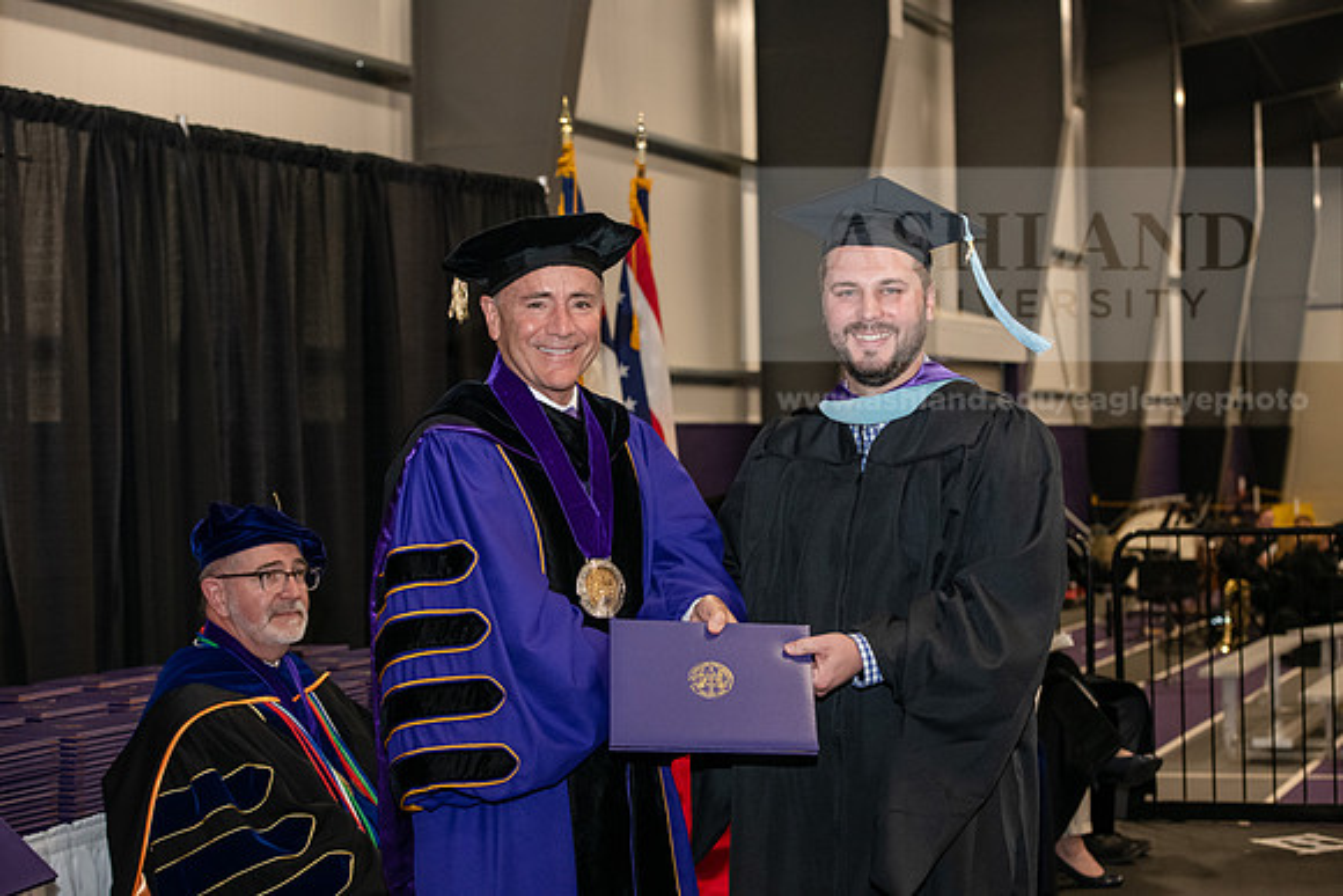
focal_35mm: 70
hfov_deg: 28.8
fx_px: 2612
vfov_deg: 19.5
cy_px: 448
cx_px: 672
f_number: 5.6
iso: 2500
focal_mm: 70
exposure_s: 1/200
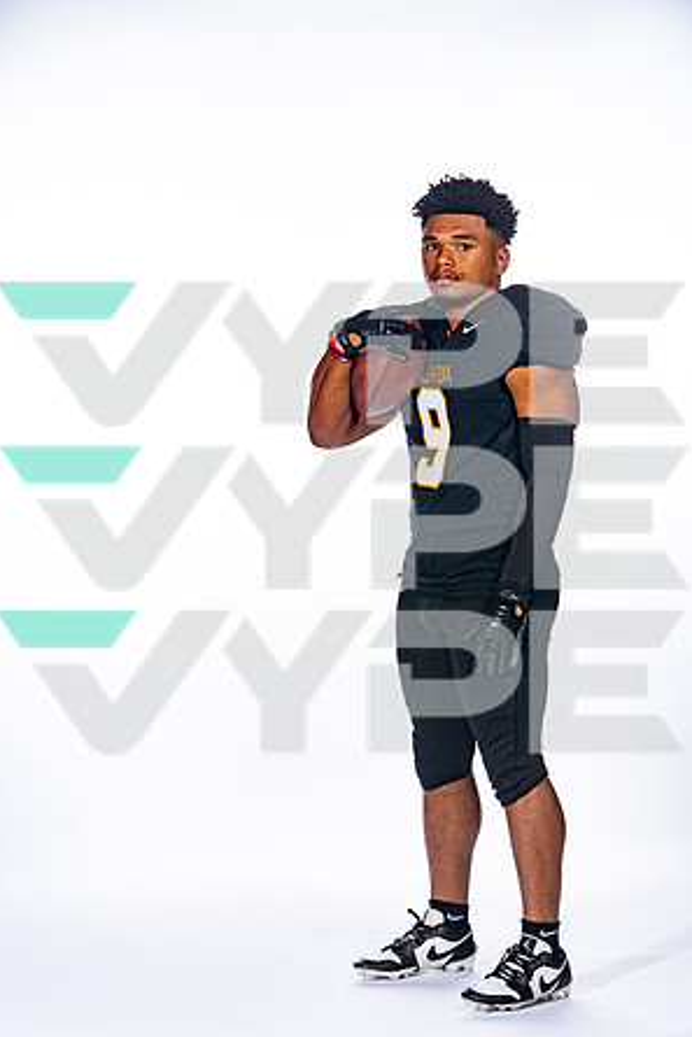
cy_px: 520
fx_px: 2622
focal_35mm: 91
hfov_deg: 15.0
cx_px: 345
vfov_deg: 22.4
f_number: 8
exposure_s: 1/250
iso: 250
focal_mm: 90
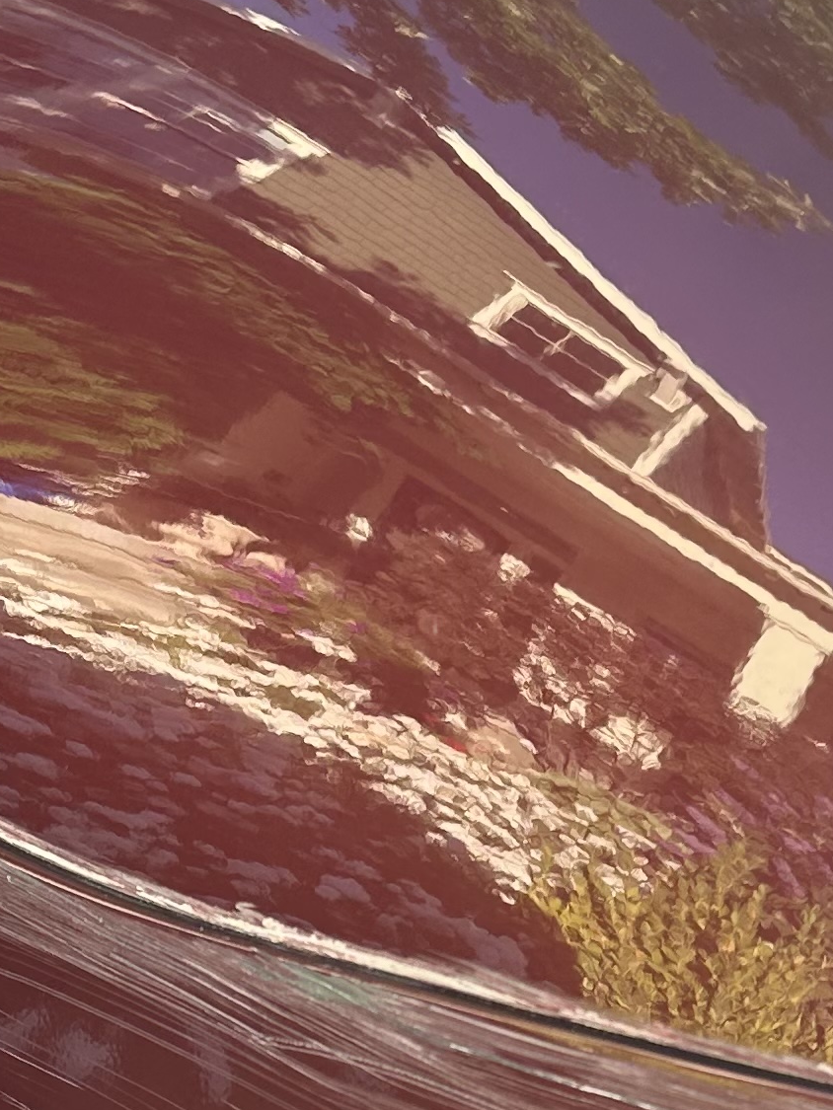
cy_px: 949
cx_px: 406
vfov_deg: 22.3
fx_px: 2759
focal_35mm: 86
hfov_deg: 17.2
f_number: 1.78
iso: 80
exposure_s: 1/351
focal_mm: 6.86
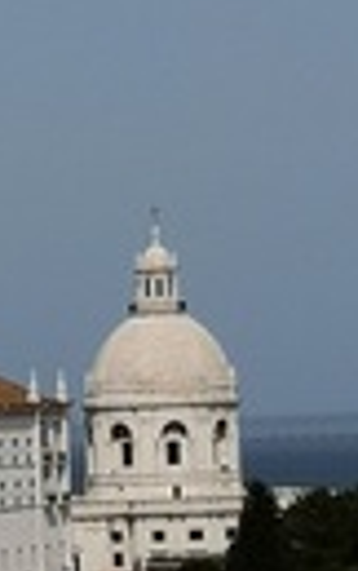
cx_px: -371
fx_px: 4139
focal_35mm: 266
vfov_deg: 7.9
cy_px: 505
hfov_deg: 4.9
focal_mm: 3.95
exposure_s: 1/6098
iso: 50
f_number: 1.8
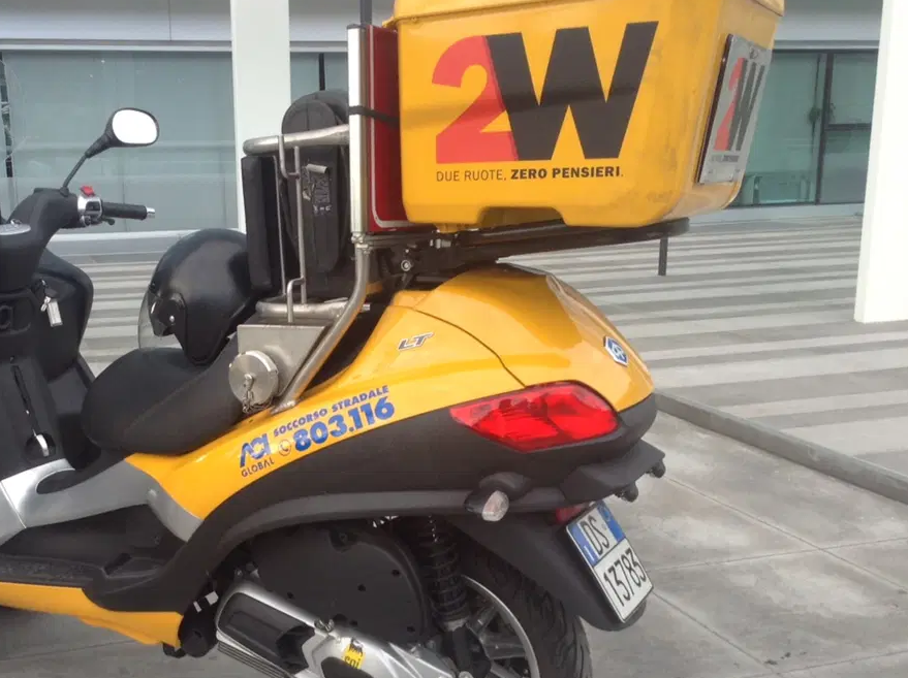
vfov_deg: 32.0
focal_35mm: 45
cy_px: 405
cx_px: 299
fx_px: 1179
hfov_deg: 41.6
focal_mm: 3.3
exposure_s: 1/120
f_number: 2.4
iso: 40
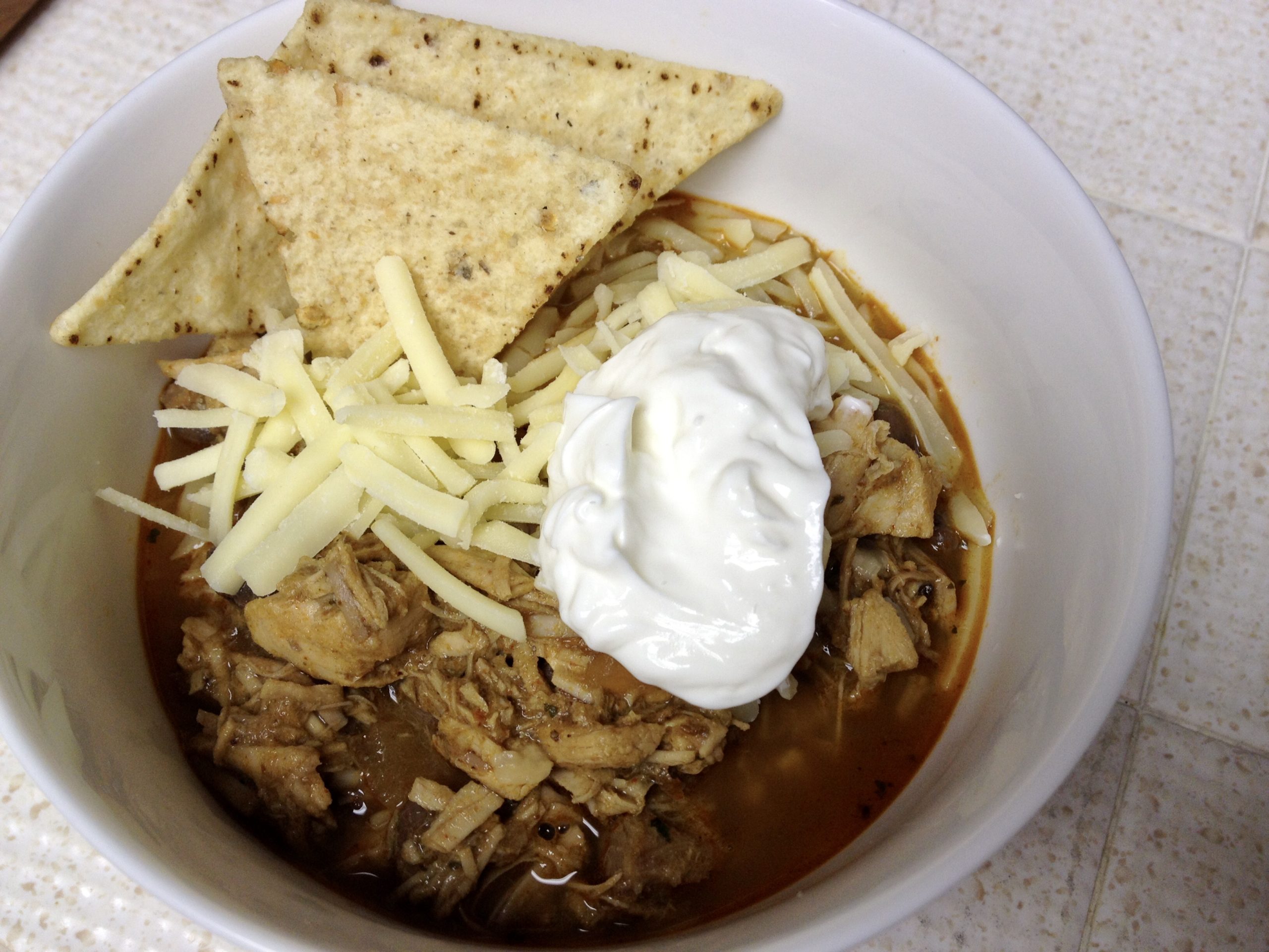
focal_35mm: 35
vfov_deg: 40.7
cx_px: 634
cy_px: 476
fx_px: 1283
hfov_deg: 52.6
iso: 80
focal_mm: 4.28
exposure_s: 1/60
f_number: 2.4
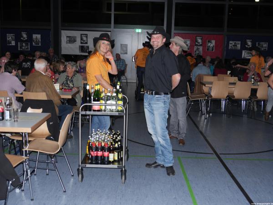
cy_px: 102
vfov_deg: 32.9
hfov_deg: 42.9
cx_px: 136
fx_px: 347
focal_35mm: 44
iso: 640
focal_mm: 22
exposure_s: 1/50
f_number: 4.5
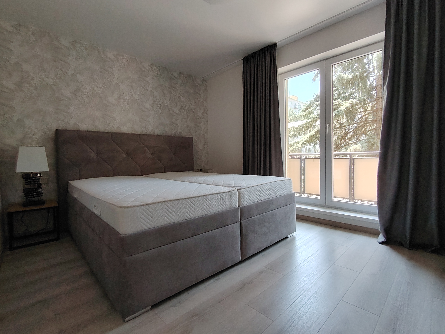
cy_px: 167
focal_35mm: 17
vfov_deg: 74.7
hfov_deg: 91.0
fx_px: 219
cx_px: 222
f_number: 2.2
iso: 126
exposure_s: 1/100
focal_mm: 1.42
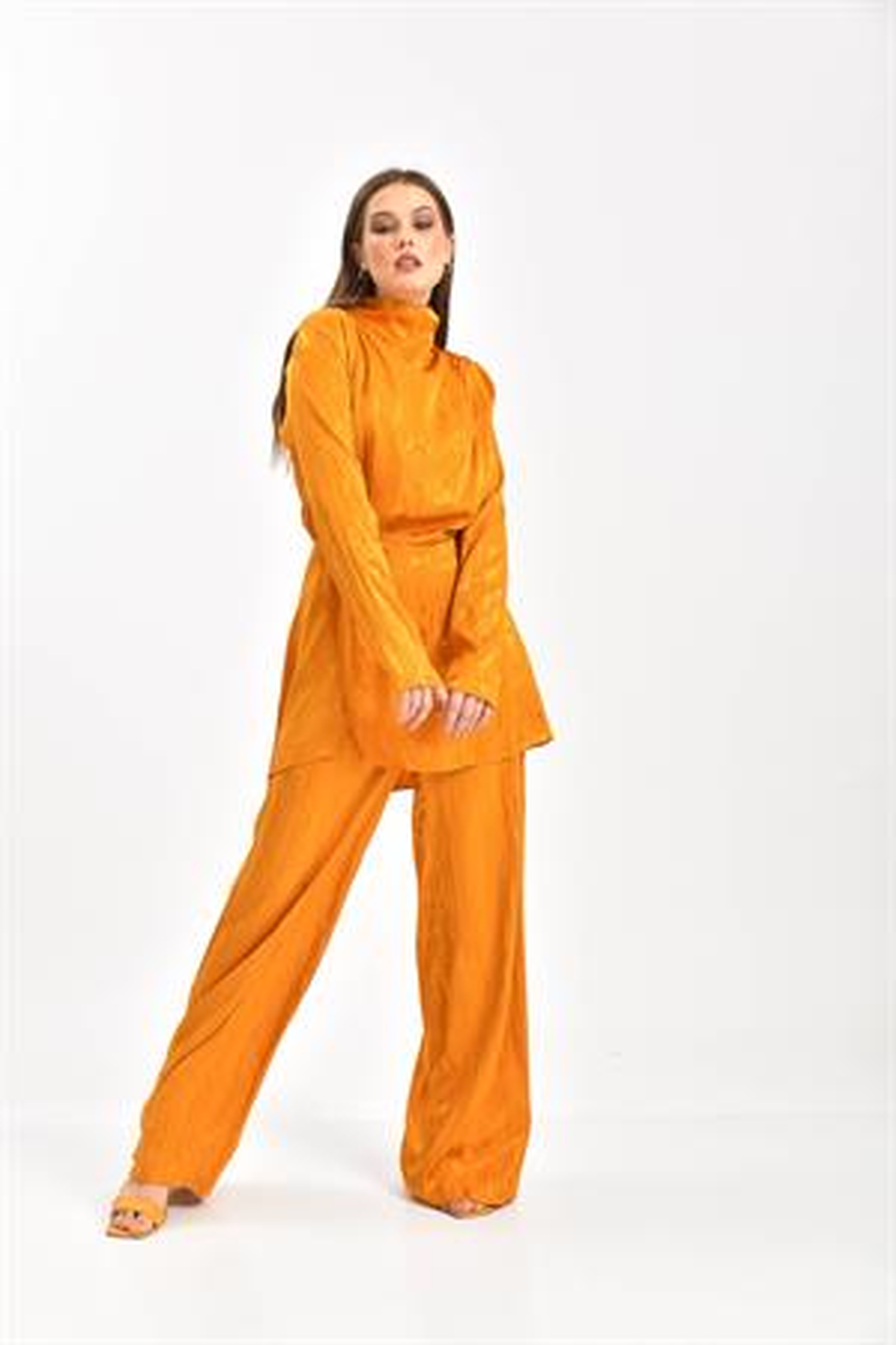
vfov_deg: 42.7
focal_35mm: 46
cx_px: 448
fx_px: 1717
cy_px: 672
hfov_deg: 29.2
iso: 100
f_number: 5.6
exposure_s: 1/160
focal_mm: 46
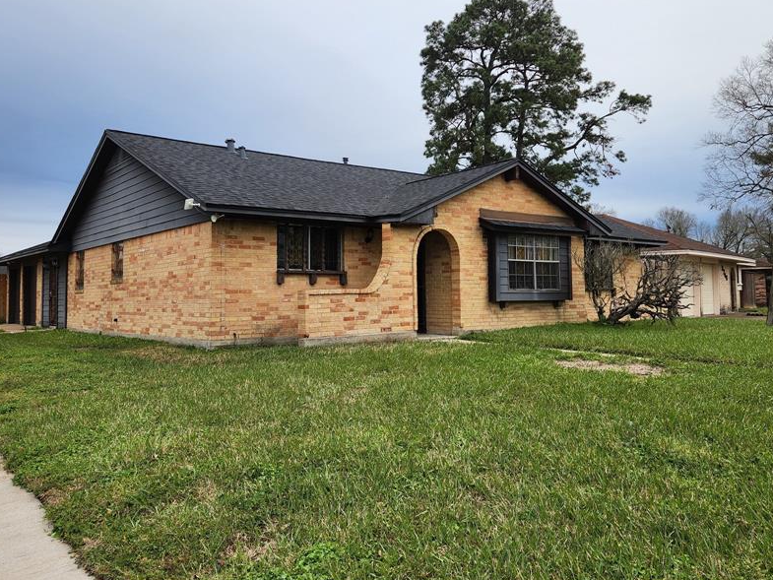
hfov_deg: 59.9
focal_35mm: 30
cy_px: 258
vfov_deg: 46.7
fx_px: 670
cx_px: 398
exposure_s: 1/331
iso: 20
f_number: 1.8
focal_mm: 5.4
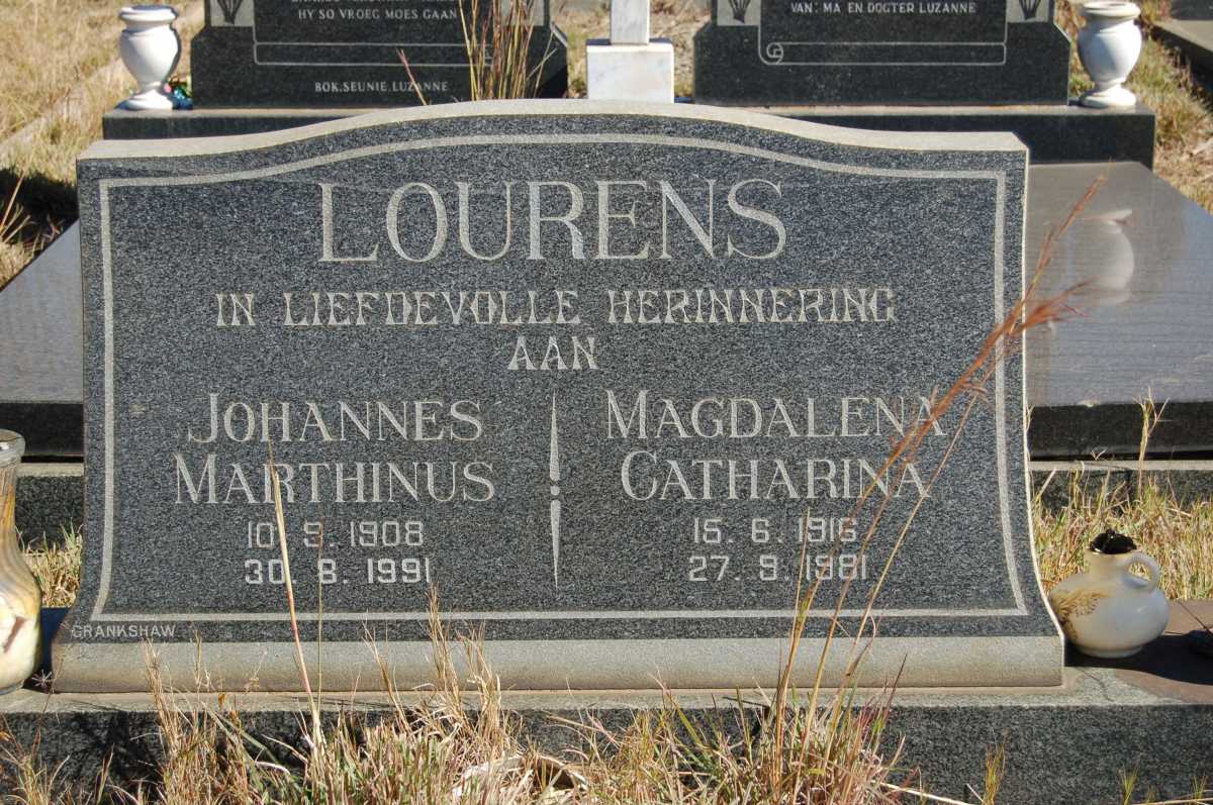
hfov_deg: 29.9
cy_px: 402
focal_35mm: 68
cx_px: 606
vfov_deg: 20.1
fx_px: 2272
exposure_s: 1/320
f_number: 6.3
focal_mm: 45
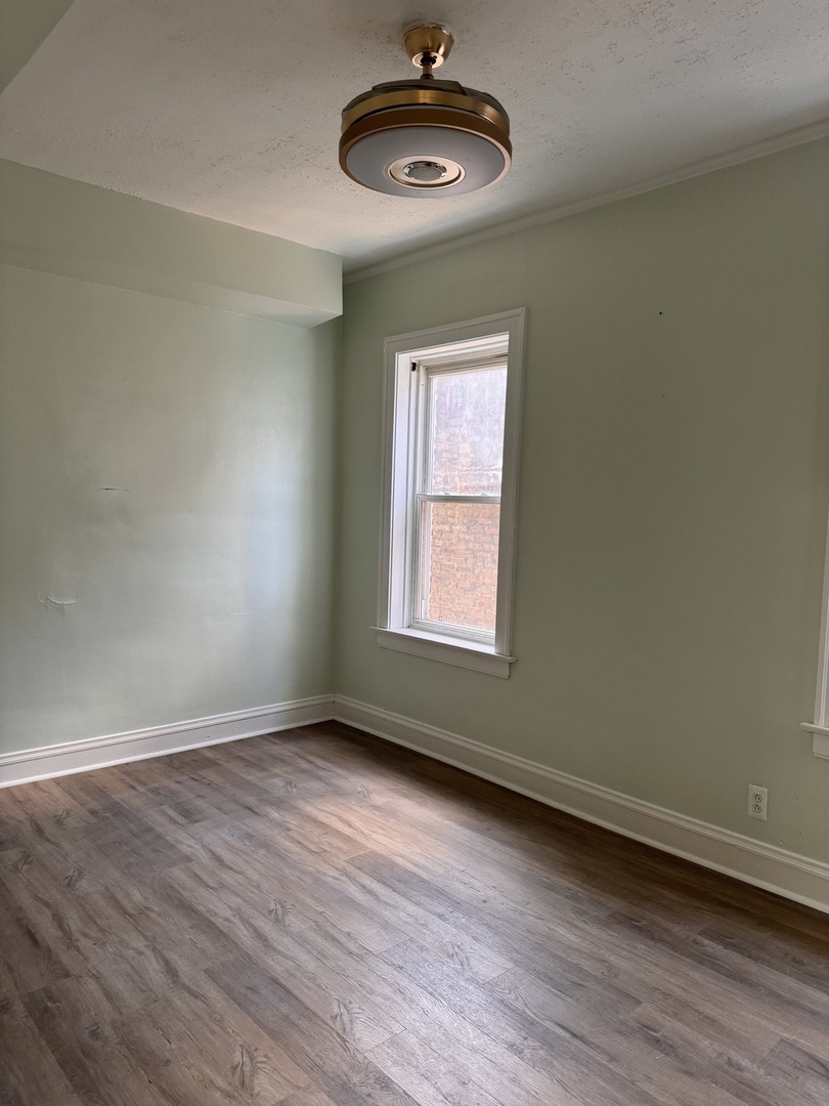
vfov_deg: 71.6
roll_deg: -1.7
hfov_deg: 56.8
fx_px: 766
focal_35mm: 24
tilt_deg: -4.7
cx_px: 414
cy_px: 553
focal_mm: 6.86
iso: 200
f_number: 1.78
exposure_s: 1/60
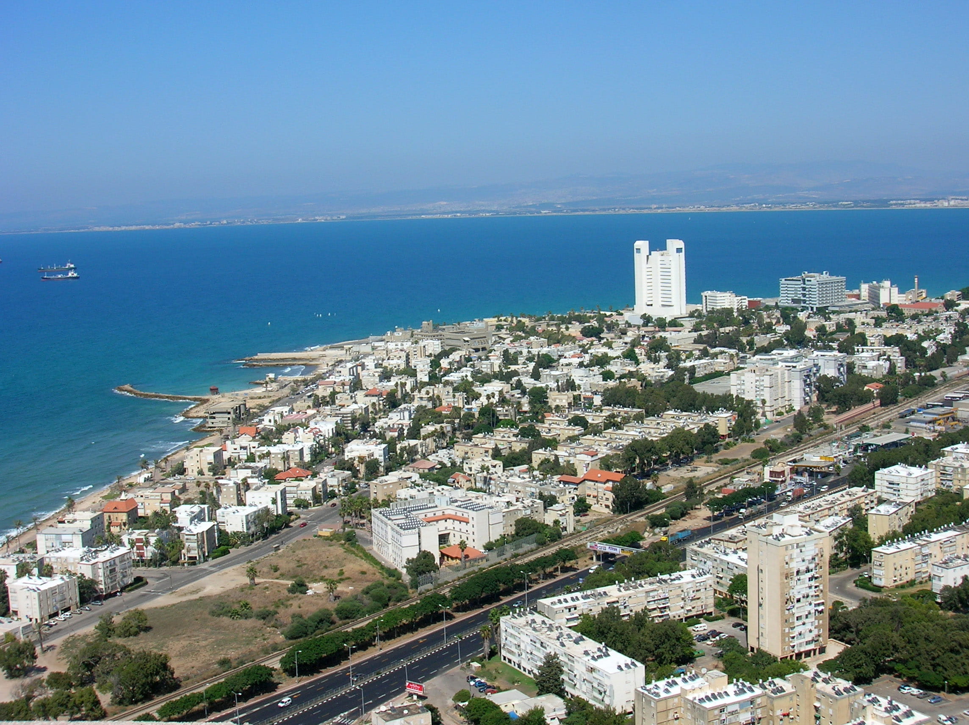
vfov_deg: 31.5
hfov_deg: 41.3
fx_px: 1287
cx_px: 484
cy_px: 362
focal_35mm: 46
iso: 50
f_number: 5.4
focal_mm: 7.7
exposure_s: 1/410
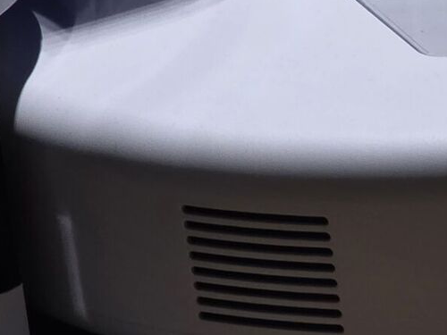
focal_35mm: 265
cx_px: 695
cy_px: 110
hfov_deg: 7.3
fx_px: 3422
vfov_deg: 5.6
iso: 250
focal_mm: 7.9
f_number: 2.4
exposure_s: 1/39.6
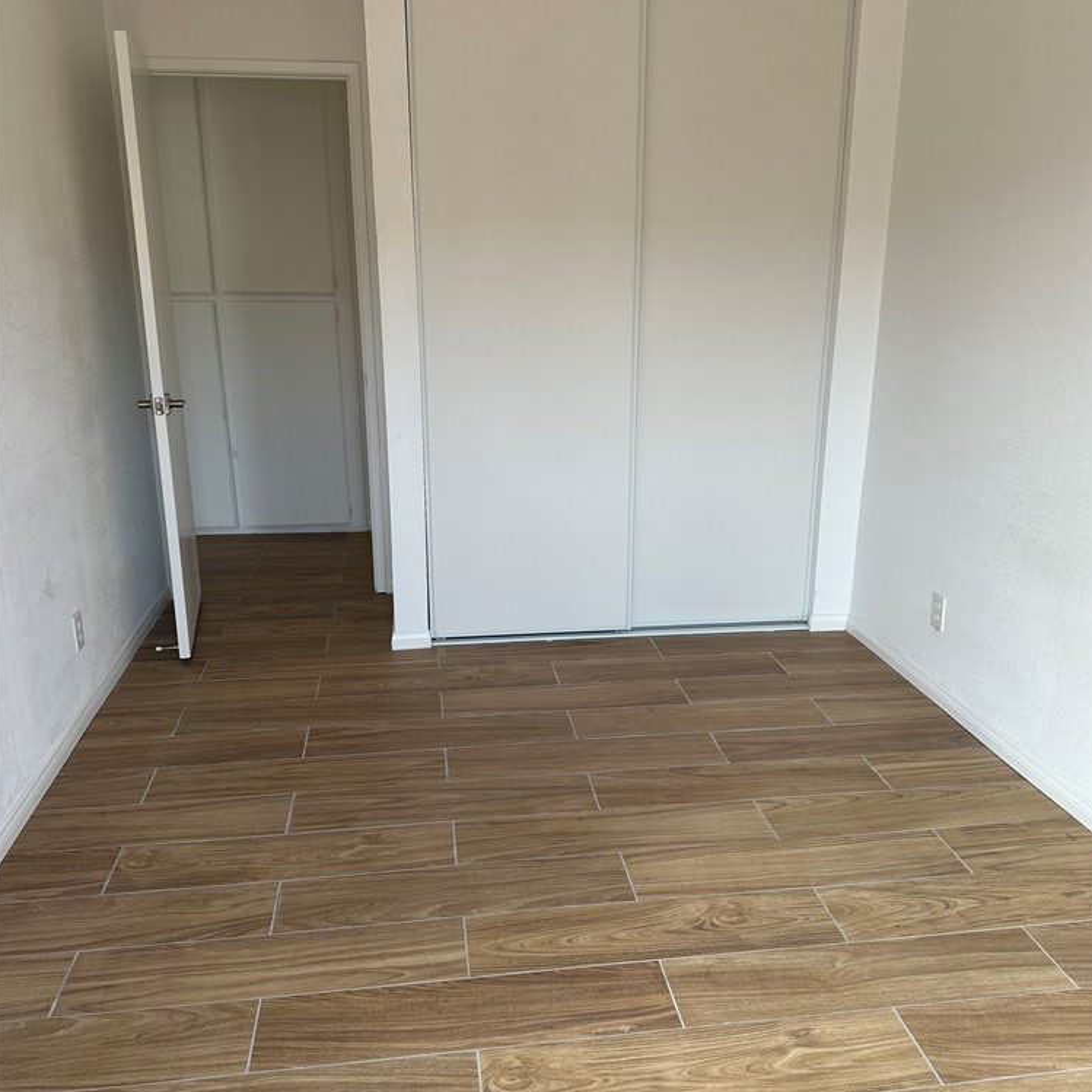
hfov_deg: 55.6
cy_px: 555
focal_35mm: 29
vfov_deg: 55.6
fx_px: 1035
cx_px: 553
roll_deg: -1.4
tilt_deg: -17.9
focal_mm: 6.86
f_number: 1.78
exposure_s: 1/159
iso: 64
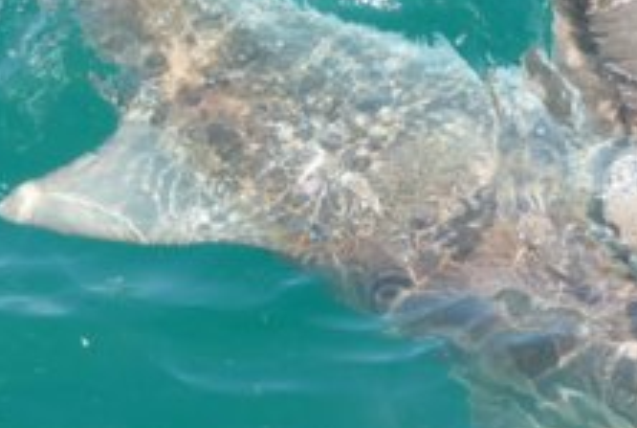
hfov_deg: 12.1
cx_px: 253
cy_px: 36
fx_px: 3014
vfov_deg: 8.1
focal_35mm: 170
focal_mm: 22.94
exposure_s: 1/320
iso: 125
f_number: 3.6
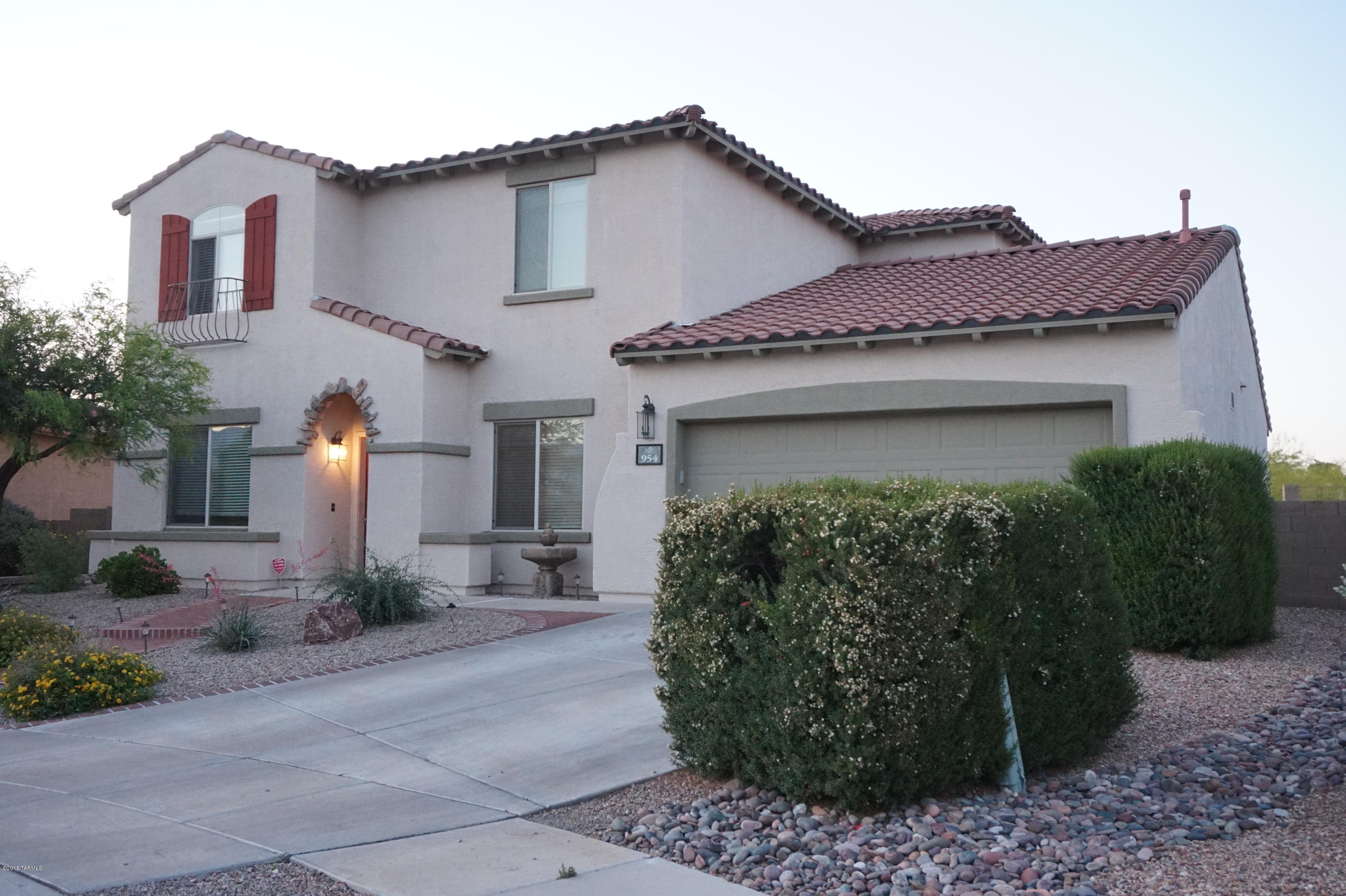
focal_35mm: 33
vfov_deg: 39.9
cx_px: 673
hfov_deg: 57.2
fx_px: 1233
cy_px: 448
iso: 2000
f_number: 5.6
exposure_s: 1/125
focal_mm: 22
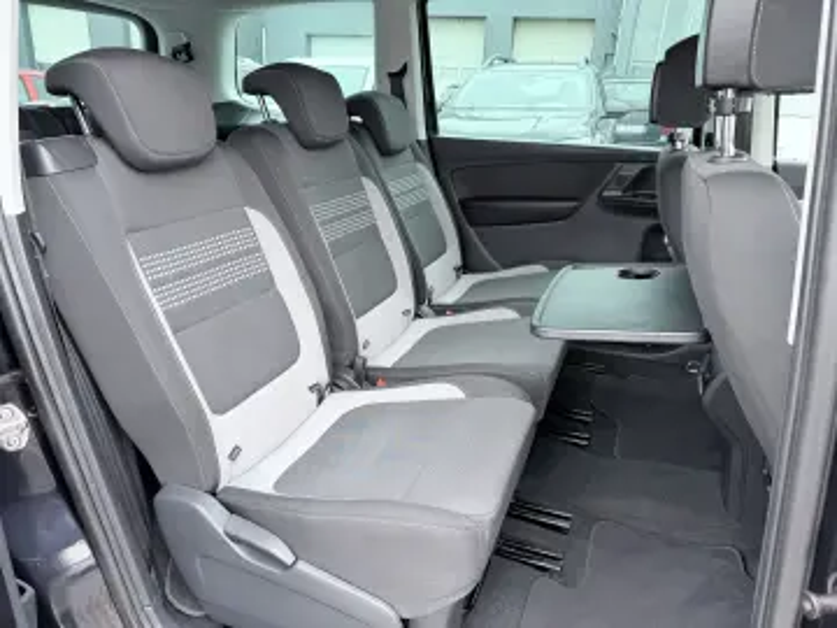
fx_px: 580
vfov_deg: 56.8
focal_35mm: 24
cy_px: 314
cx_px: 418
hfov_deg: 71.6
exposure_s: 1/121
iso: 80
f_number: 1.78
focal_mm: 6.76
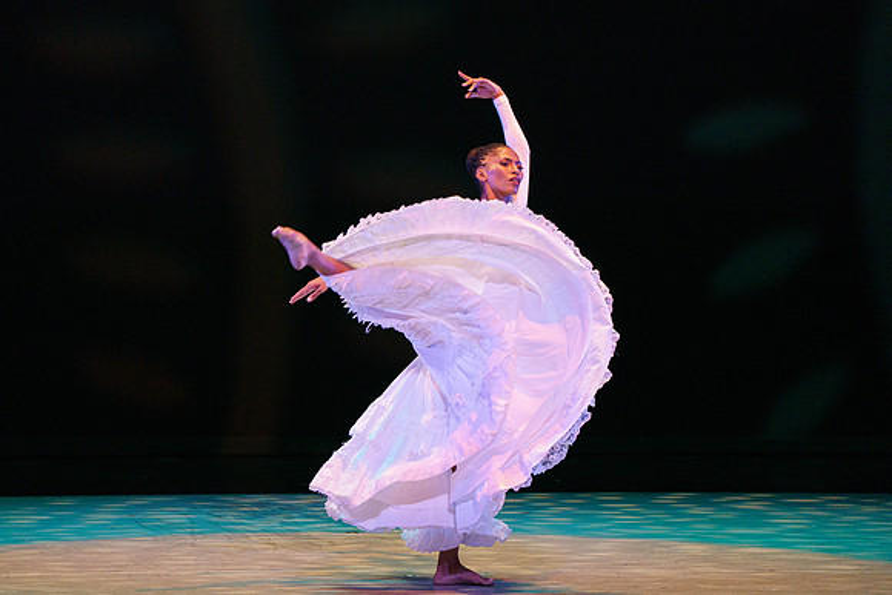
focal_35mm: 397
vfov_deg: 3.5
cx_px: 423
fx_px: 9833
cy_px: 313
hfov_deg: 5.2
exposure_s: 1/400
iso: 5000
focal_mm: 376
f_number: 6.3
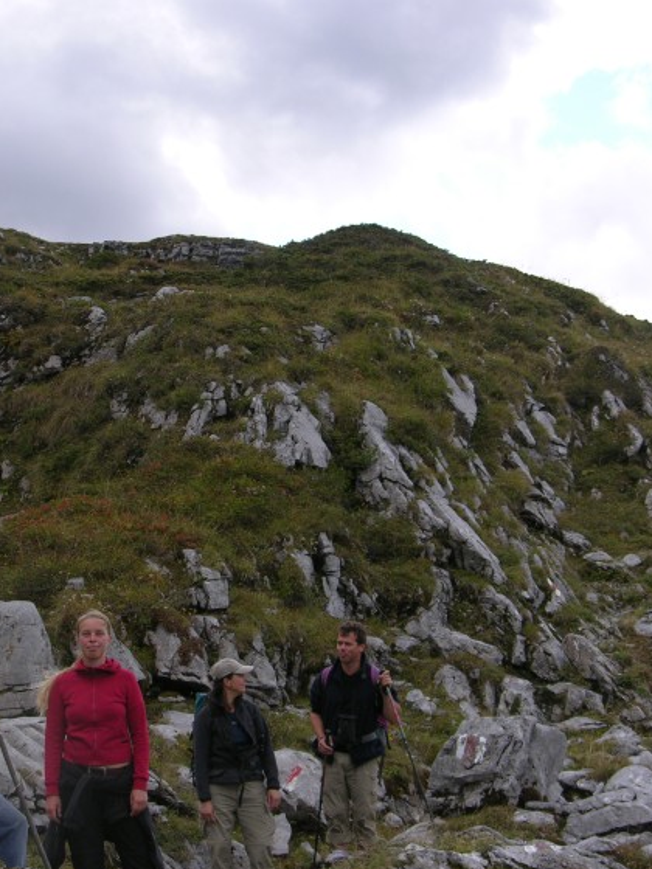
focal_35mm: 85
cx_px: 236
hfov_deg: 17.3
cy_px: 470
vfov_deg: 23.0
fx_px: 2135
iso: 50
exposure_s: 1/138
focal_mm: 15.7
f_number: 4.5
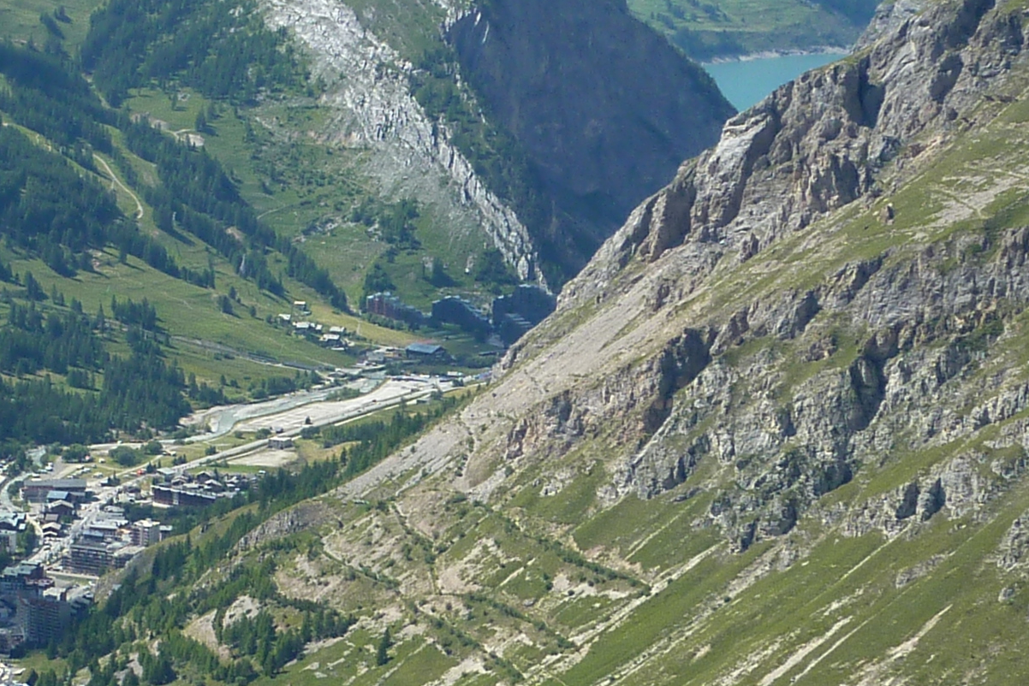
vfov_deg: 9.7
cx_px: 229
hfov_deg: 14.4
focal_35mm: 142
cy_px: 241
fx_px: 4060
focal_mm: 7.3
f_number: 4
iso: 80
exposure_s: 1/500
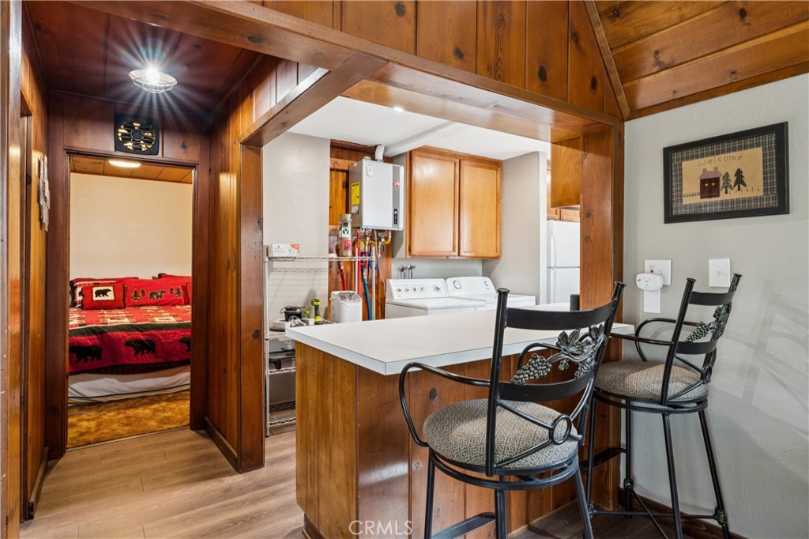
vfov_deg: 65.1
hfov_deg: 87.5
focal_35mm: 19
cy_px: 270
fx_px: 422
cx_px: 404
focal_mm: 18.8
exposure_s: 2
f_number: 13
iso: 100
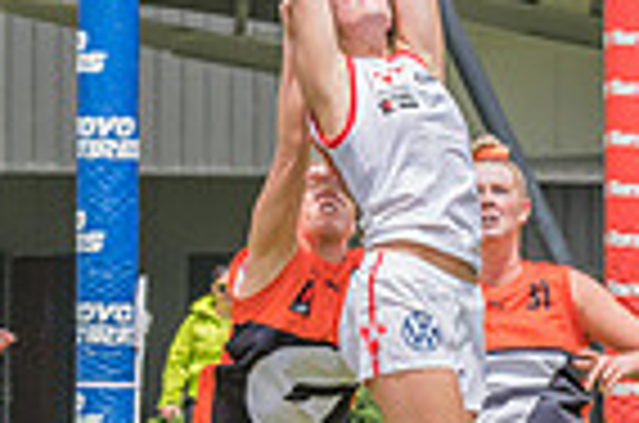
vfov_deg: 2.8
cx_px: -22
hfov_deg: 4.2
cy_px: 195
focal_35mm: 495
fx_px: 8767
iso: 800
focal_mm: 120
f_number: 10
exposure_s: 1/1250
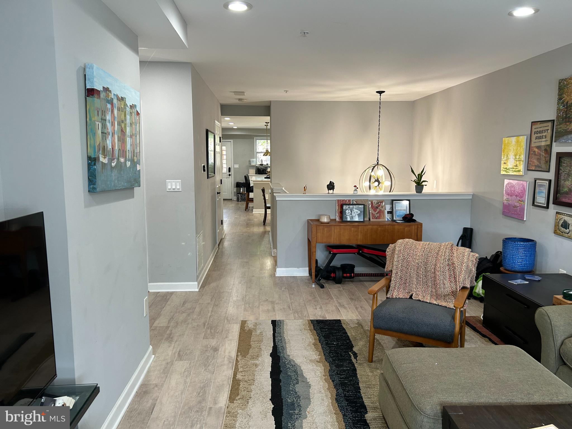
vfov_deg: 53.1
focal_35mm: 26
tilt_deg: -7.0
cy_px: 214
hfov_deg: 67.3
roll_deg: -0.3
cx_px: 286
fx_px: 430
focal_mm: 5.7
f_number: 1.5
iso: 80
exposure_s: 1/60
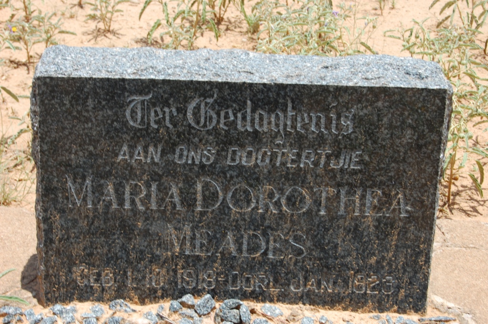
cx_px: 244
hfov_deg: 24.6
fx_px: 1117
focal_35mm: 82
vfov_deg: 16.5
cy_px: 162
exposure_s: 1/80
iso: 200
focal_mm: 55
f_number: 14
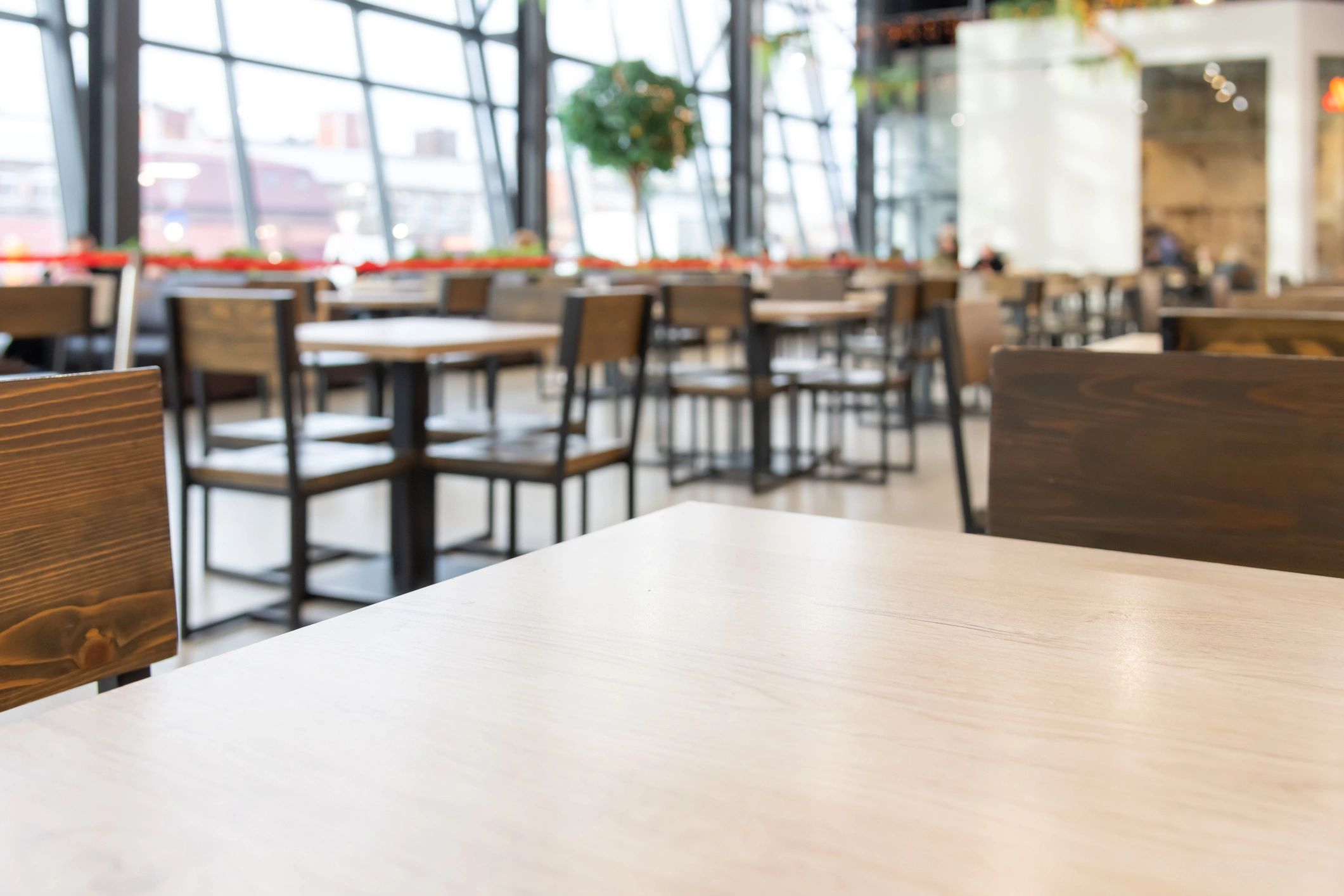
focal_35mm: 32
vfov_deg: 41.1
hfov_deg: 58.7
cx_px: 672
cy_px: 448
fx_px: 1195
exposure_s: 1/125
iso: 1250
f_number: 5
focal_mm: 32
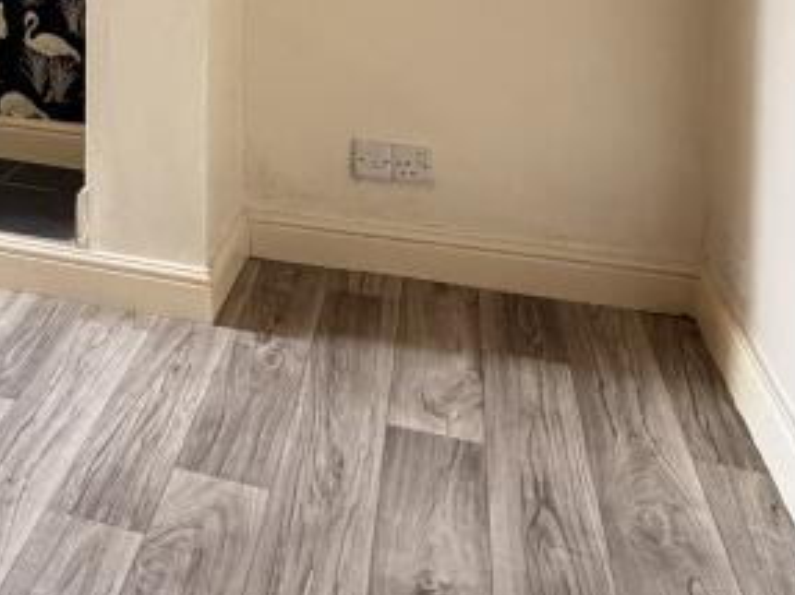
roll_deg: +1.4
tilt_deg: -3.1
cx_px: -53
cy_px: -138
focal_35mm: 50
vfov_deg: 25.7
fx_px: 1148
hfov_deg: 33.8
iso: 320
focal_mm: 2.22
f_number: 2.2
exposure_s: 1/78
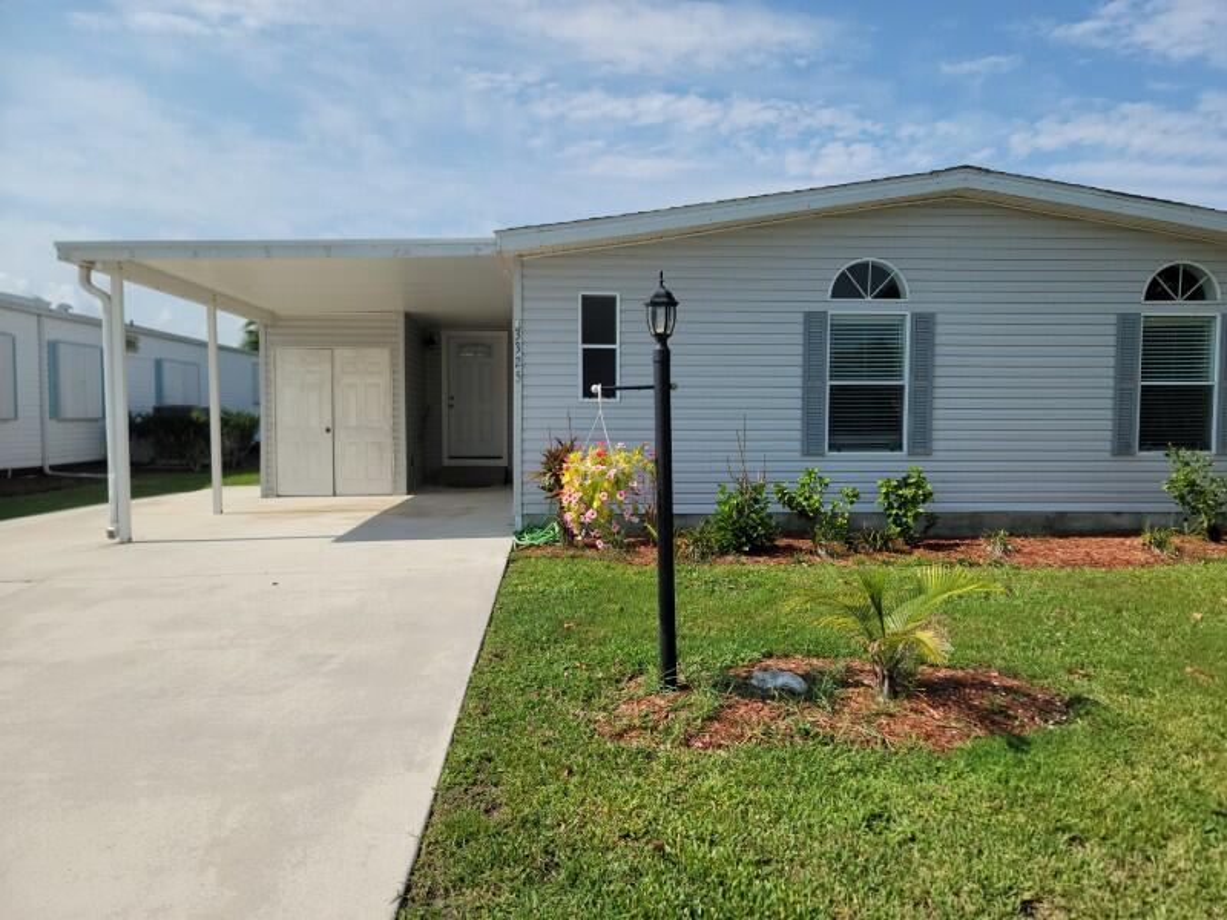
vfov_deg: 54.9
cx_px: 614
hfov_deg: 69.4
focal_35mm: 25
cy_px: 460
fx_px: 886
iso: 20
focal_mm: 7
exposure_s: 1/1414
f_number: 1.8
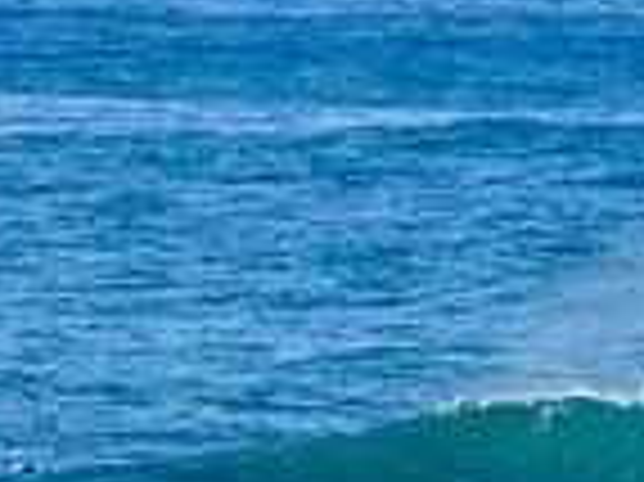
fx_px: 44389
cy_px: 567
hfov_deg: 0.8
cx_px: 904
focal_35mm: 2388
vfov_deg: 0.6
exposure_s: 1/2000
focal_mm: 500
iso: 250
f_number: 5.6
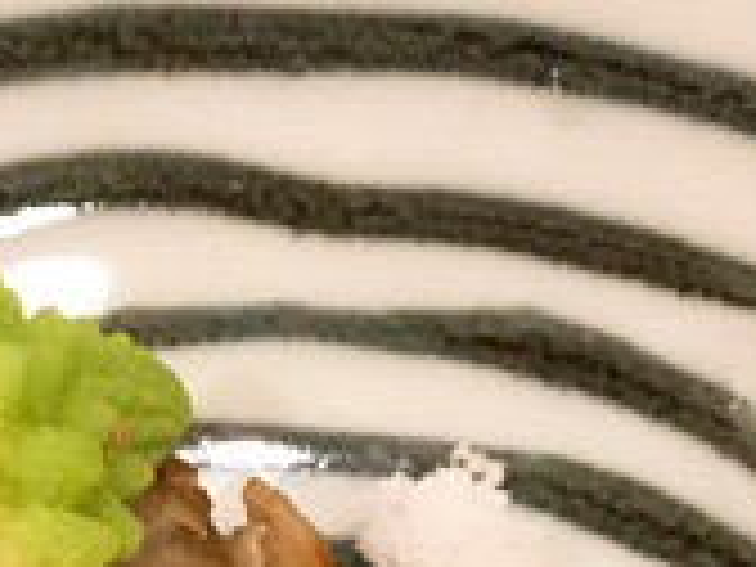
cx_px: 171
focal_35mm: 118
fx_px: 2577
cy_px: 936
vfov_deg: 11.8
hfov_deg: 16.6
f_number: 2.4
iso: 200
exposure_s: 1/24
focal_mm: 3.3
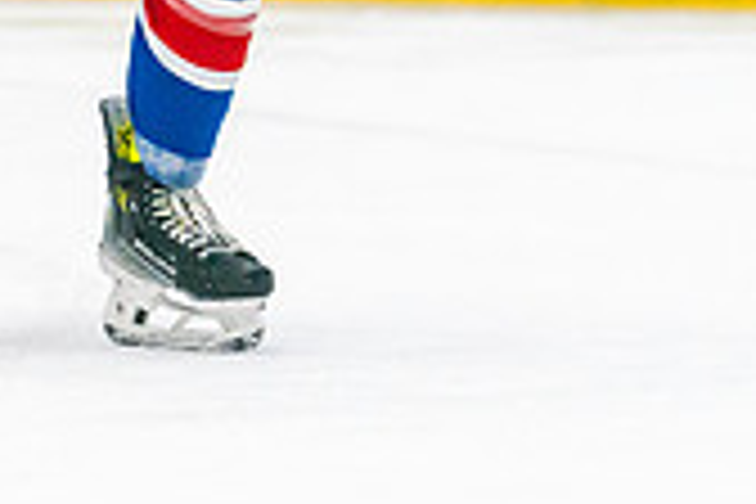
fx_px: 16211
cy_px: -349
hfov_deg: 2.7
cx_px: 171
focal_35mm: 772
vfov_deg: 1.8
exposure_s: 1/1000
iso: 3200
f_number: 2.8
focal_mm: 200
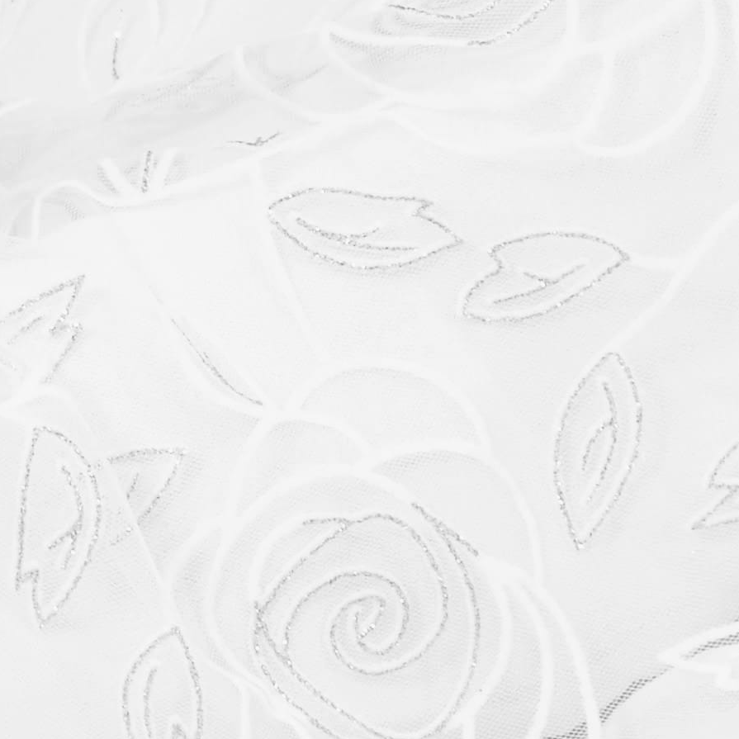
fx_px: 13327
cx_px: -695
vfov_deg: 3.2
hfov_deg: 3.2
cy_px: -163
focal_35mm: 552
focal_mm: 105
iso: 400
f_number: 11
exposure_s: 1/125
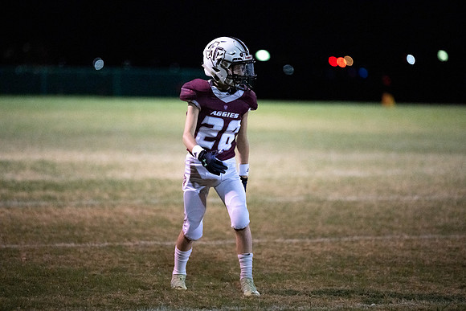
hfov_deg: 10.3
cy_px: 156
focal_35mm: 200
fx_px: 2589
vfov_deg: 6.9
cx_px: 233
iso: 12800
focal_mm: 200
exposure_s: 1/1000
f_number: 2.8
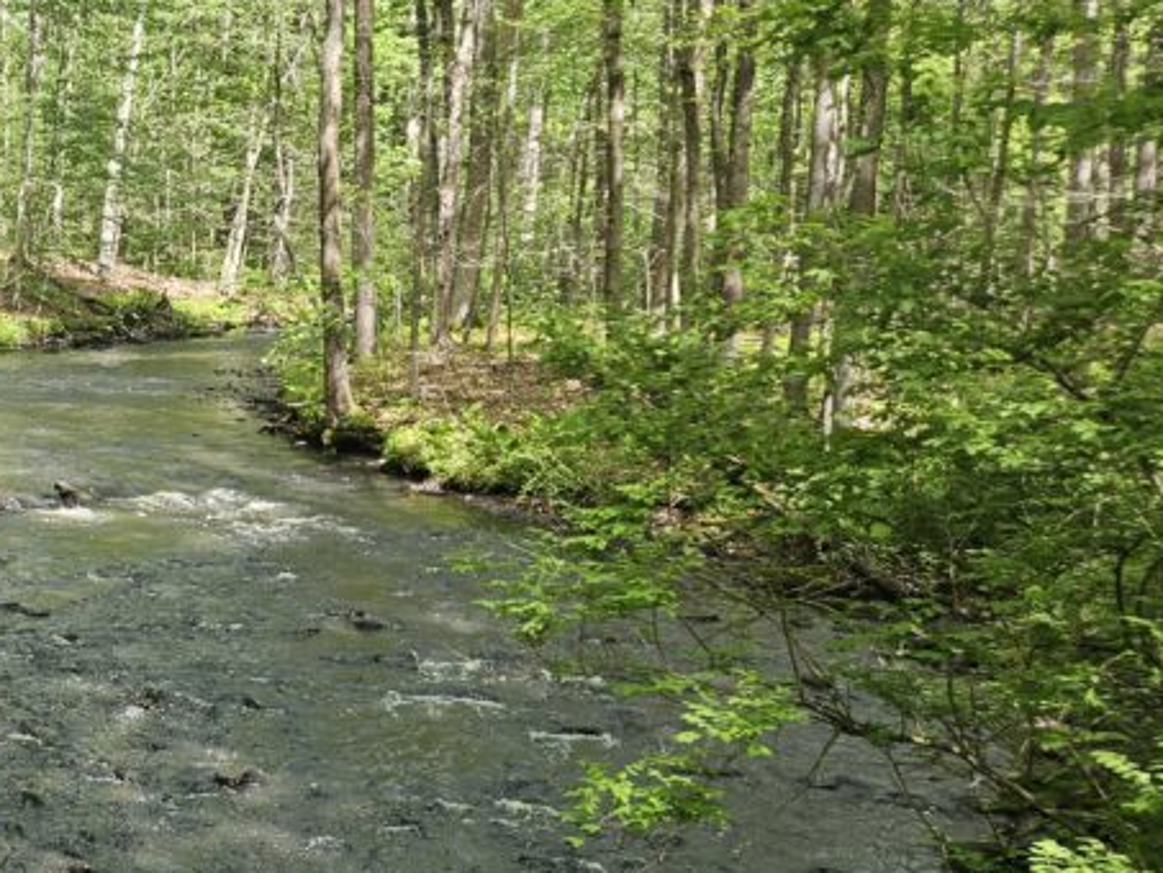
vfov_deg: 28.0
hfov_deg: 32.9
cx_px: -74
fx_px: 1748
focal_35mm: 52
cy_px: 516
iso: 25
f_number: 1.8
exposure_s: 1/203
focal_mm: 5.4
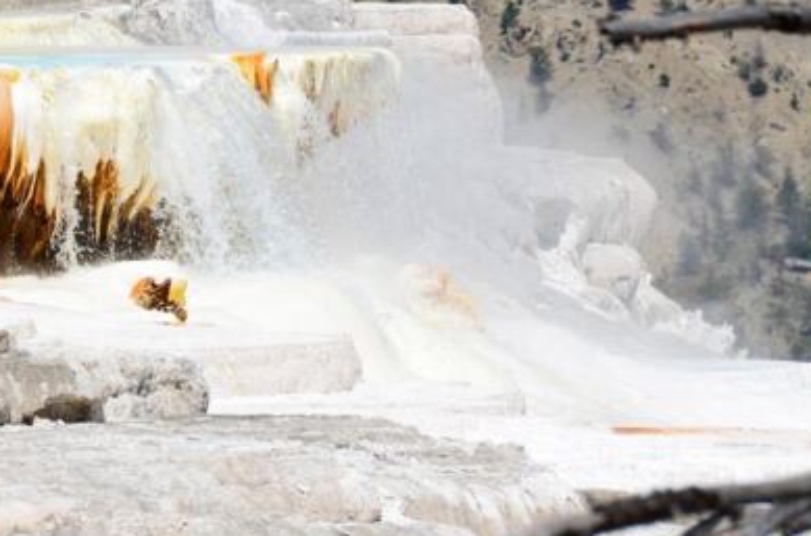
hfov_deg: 4.2
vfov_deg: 2.8
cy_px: 170
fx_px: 11097
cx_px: 204
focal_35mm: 494
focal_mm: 200
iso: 100
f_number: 13
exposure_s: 1/250
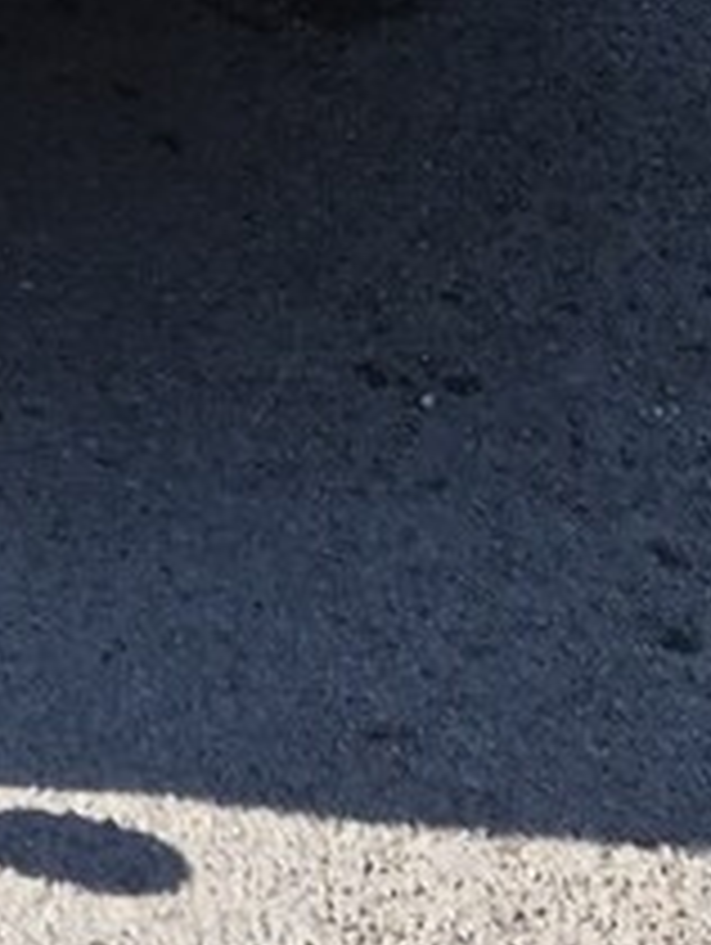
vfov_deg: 10.2
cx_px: -657
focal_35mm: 175
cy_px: -1084
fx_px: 4783
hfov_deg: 8.1
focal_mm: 5.4
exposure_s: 1/958
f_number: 1.8
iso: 25
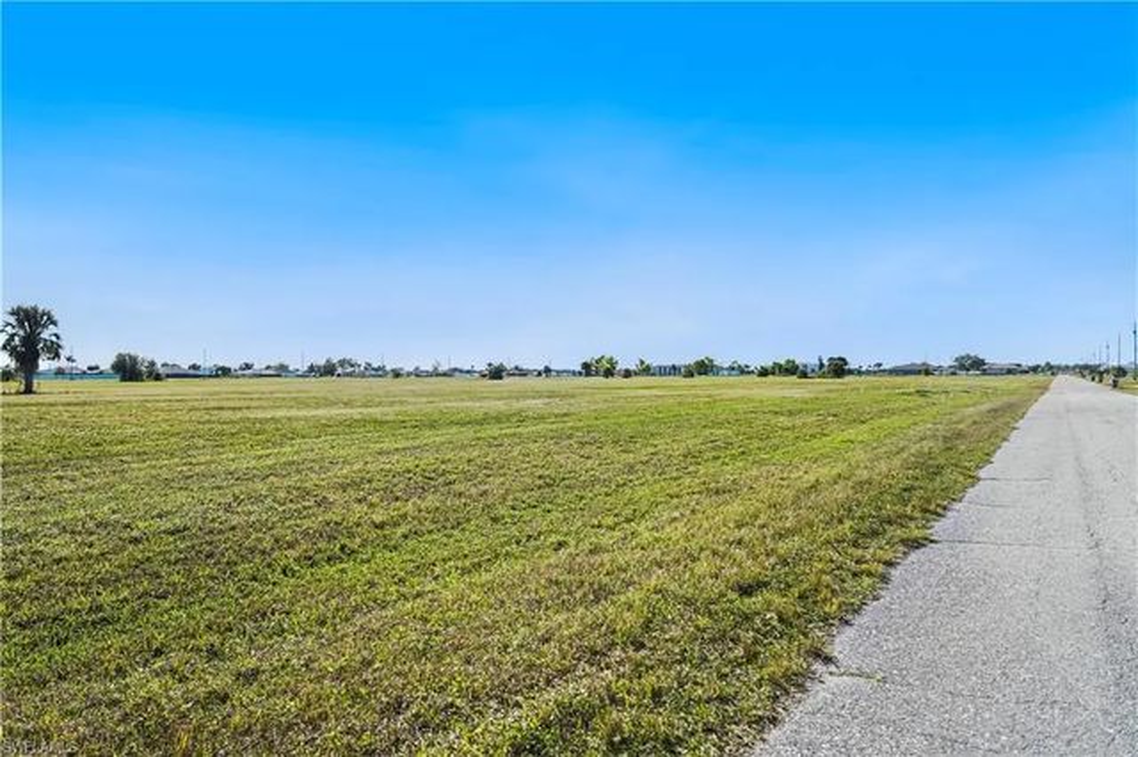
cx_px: 569
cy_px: 378
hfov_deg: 73.8
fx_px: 758
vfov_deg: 53.1
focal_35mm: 24
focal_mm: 24
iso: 100
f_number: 4
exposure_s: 1/200
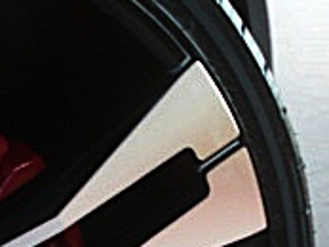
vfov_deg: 10.9
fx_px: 1265
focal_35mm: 133
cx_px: 120
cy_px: 315
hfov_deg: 14.8
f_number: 2.8
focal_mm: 6.3
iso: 200
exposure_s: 1/125
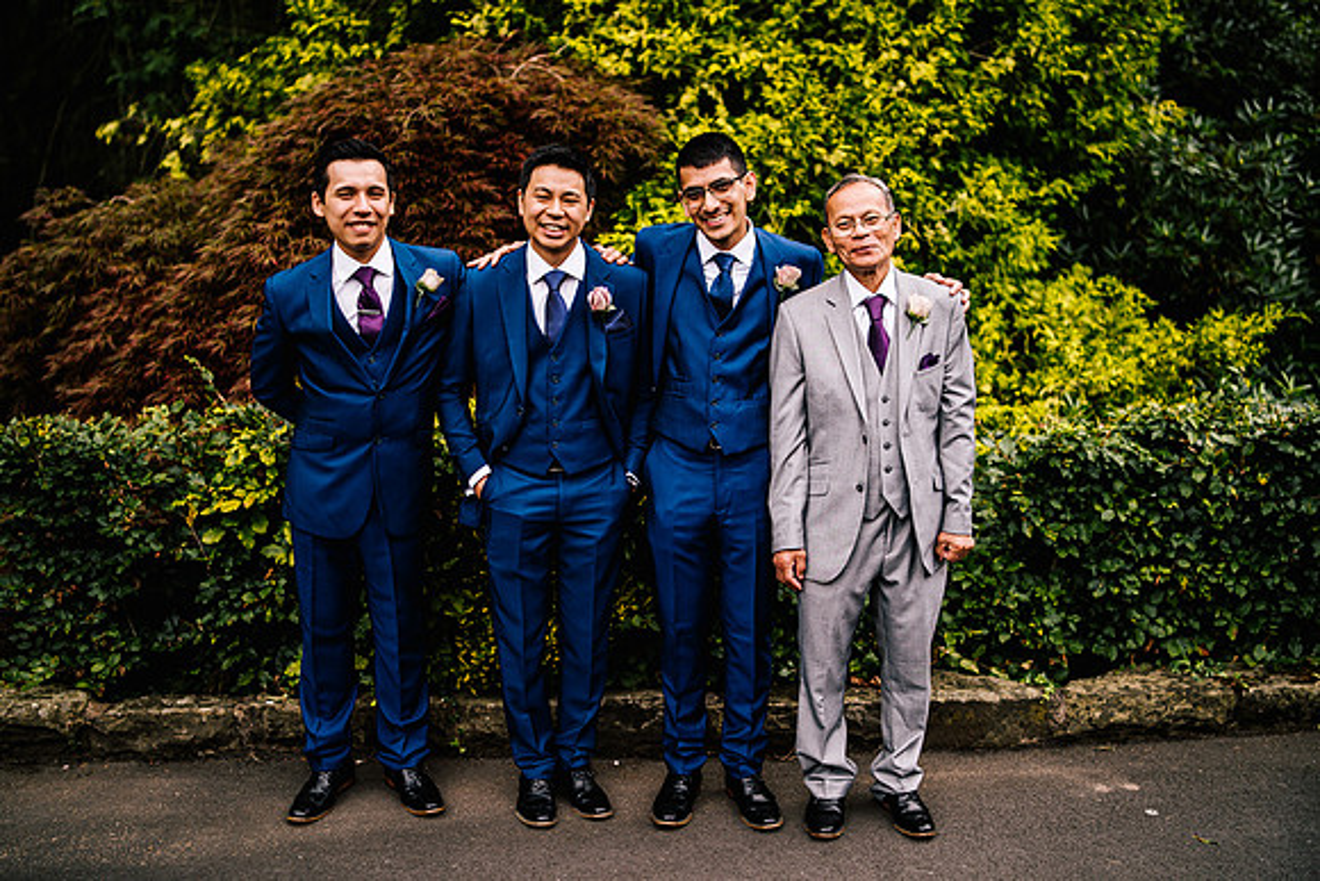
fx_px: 1311
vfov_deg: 37.1
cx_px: 668
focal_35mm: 36
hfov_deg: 53.4
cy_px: 441
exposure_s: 1/1250
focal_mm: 35
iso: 100
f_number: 4
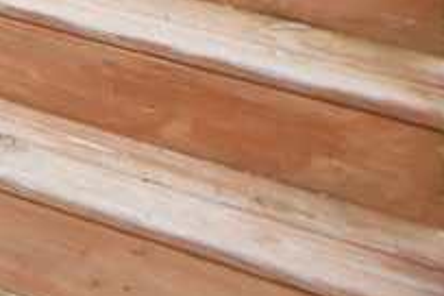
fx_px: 1159
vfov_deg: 12.2
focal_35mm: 94
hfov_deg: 12.0
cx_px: -838
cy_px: -363
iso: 400
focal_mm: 10
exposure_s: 1/160
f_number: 7.1
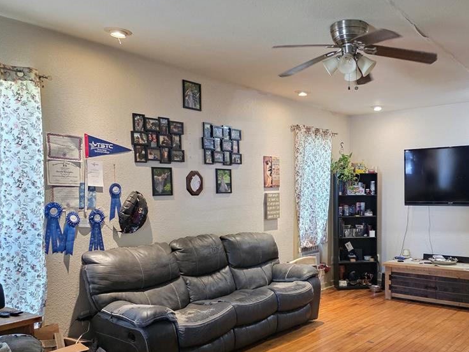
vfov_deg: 43.6
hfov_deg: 55.6
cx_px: 313
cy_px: 231
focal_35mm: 32
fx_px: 434
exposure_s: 1/120
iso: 1250
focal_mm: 6.3
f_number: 1.7
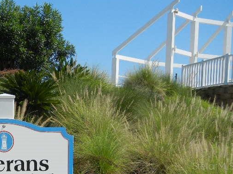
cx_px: 0
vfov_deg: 23.2
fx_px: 411
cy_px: 166
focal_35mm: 61
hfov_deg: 29.6
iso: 160
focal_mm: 5.4
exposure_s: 1/437
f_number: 7
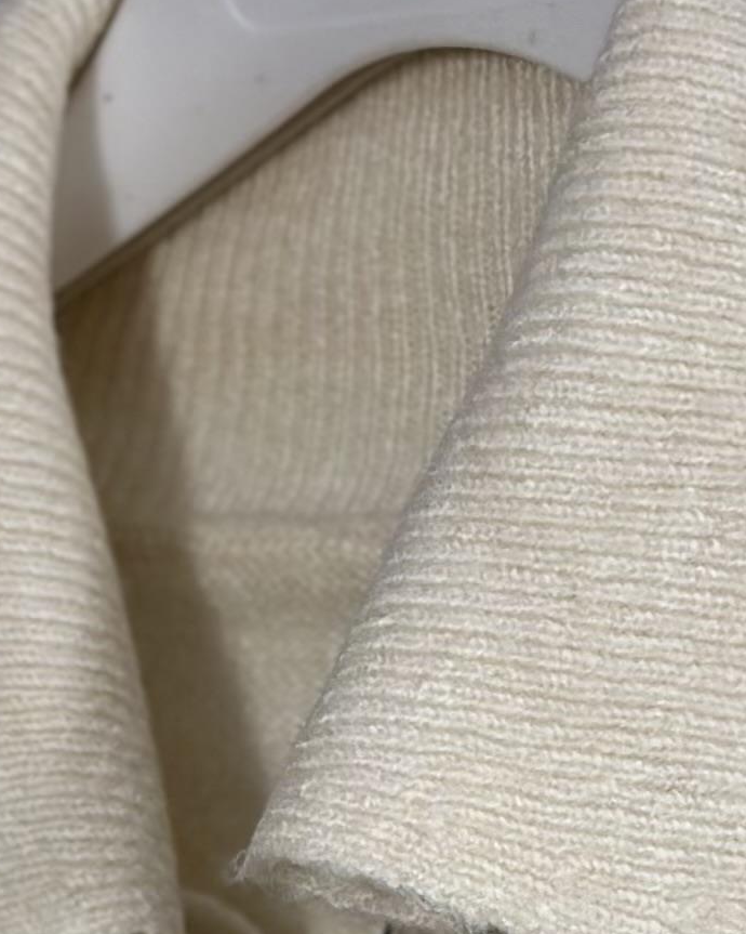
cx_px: 168
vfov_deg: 8.3
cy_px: 1969
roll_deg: +1.2
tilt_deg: -9.3
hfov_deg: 7.1
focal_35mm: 219
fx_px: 6046
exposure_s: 1/151
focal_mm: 6.86
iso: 64
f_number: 1.78
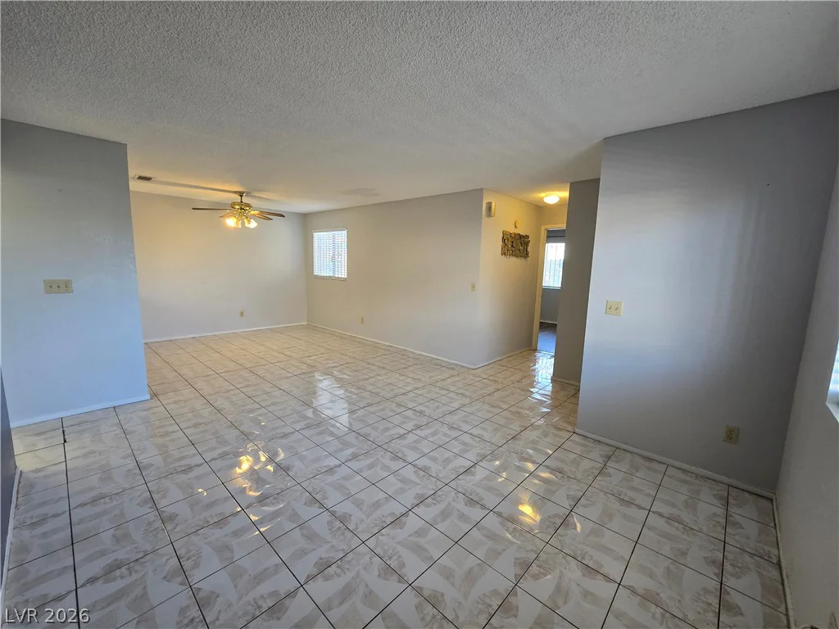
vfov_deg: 89.9
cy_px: 314
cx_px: 420
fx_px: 315
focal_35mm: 13
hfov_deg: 106.2
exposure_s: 1/60
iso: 160
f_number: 2.2
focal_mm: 2.2
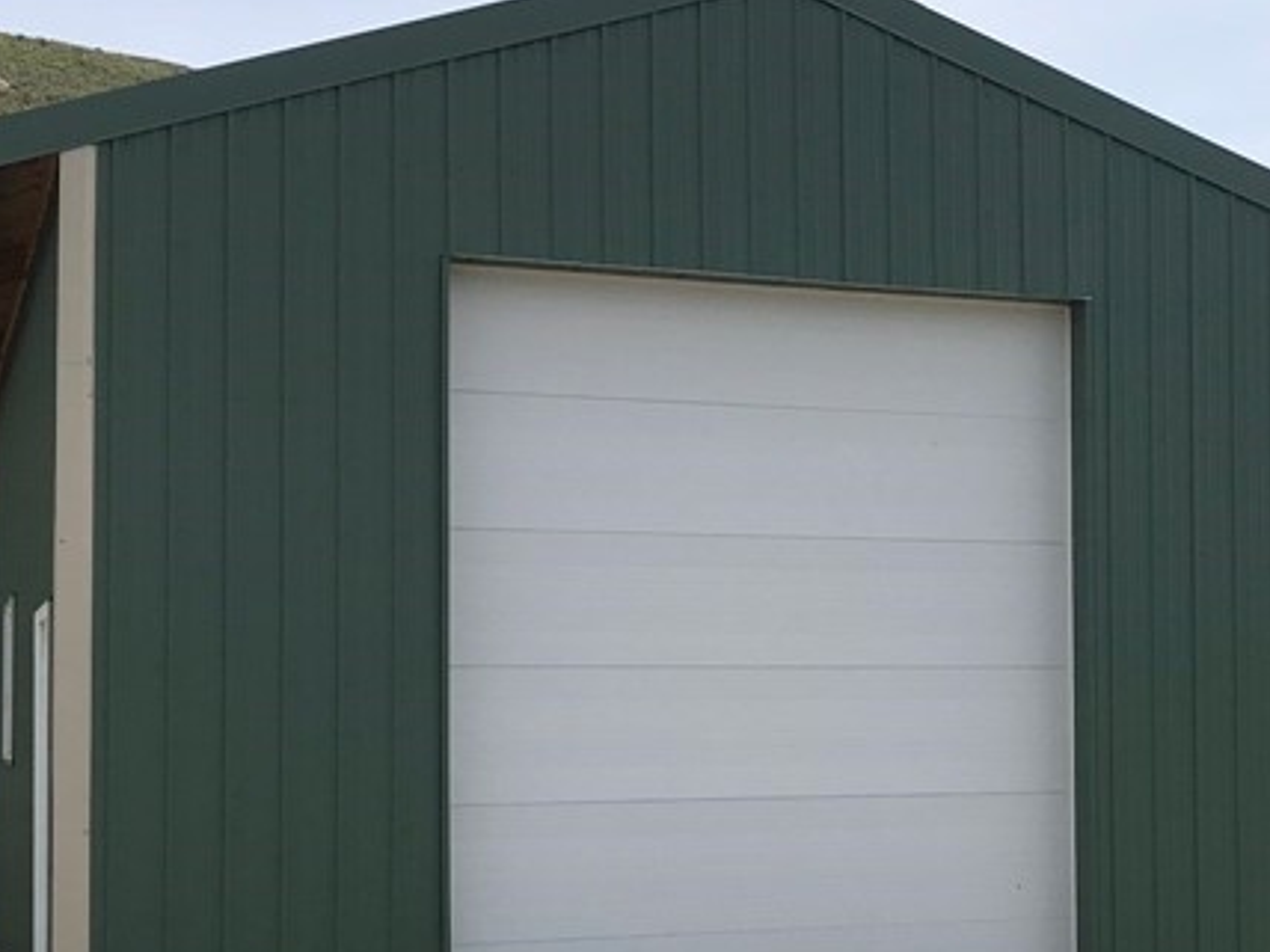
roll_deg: +0.5
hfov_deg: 28.5
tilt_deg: +3.4
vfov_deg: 21.8
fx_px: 2458
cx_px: 961
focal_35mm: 67
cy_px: 655
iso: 20
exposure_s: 1/4167
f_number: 1.8
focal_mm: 3.99
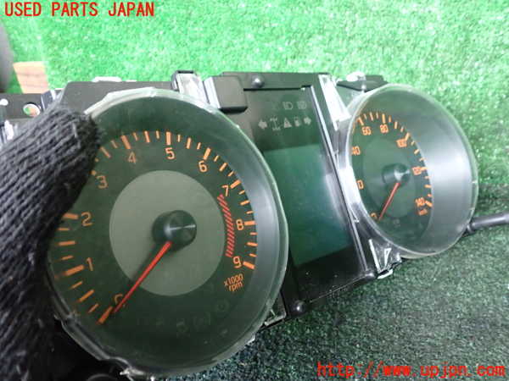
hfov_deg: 60.0
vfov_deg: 46.8
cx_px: 254
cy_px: 190
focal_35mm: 30
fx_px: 441
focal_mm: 5.4
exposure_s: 1/30
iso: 800
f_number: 2.3
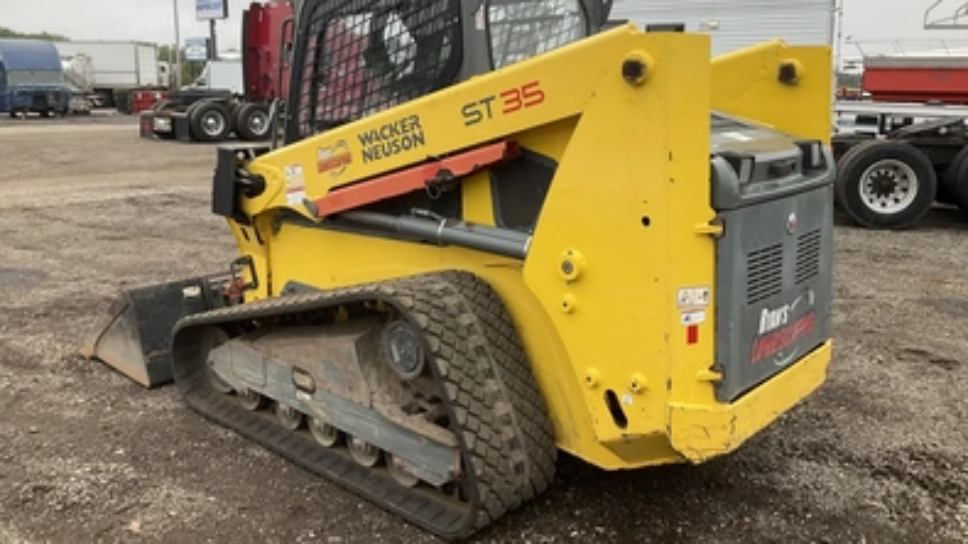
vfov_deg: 36.6
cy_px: 238
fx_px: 821
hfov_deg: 61.0
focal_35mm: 32
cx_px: 485
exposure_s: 1/122
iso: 40
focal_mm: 3
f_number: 1.8
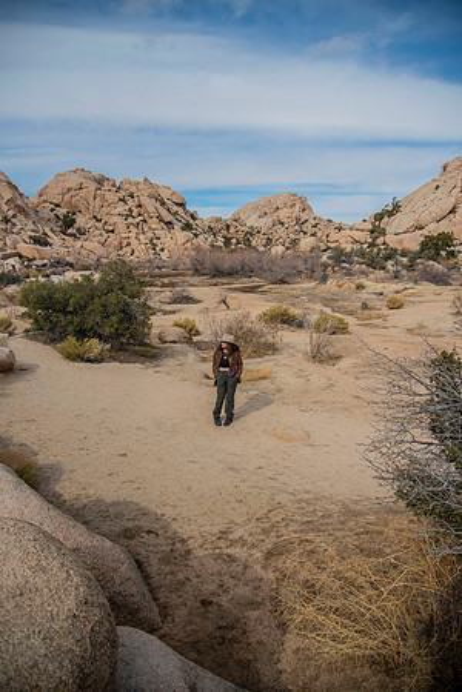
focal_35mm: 24
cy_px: 346
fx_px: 462
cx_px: 231
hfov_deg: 53.1
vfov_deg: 73.7
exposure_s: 1/1250
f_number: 4
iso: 100
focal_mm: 24
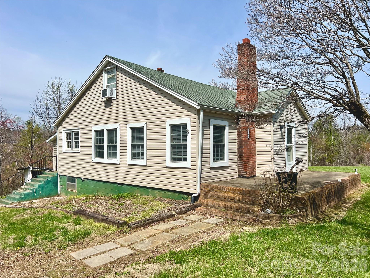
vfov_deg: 53.1
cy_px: 139
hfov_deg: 67.3
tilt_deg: +1.2
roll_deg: +0.7
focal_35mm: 26
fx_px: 278
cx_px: 185
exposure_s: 1/6993
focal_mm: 5.7
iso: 50
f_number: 1.5
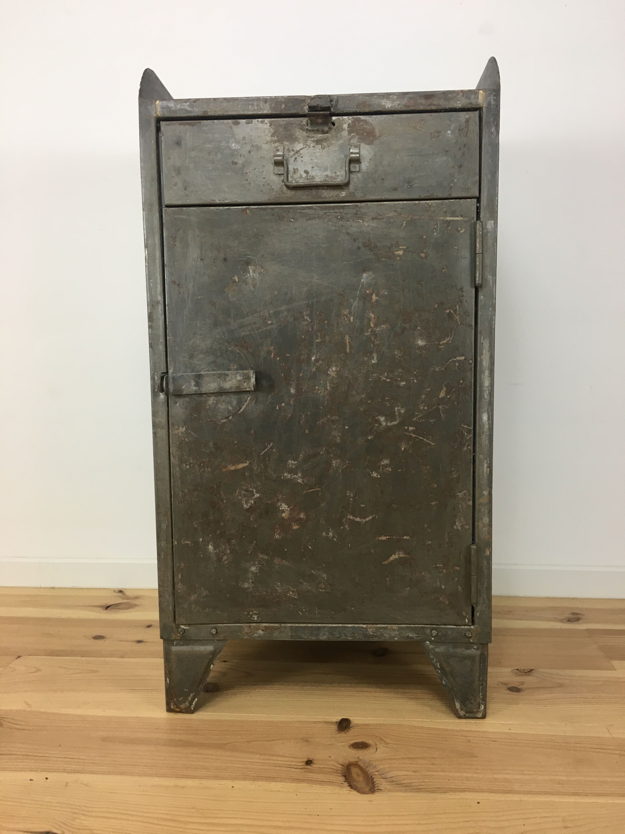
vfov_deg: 61.7
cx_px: 312
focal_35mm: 29
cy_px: 417
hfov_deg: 48.2
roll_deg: +0.3
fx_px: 698
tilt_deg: -7.6
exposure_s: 1/33
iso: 50
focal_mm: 4.15
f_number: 2.2
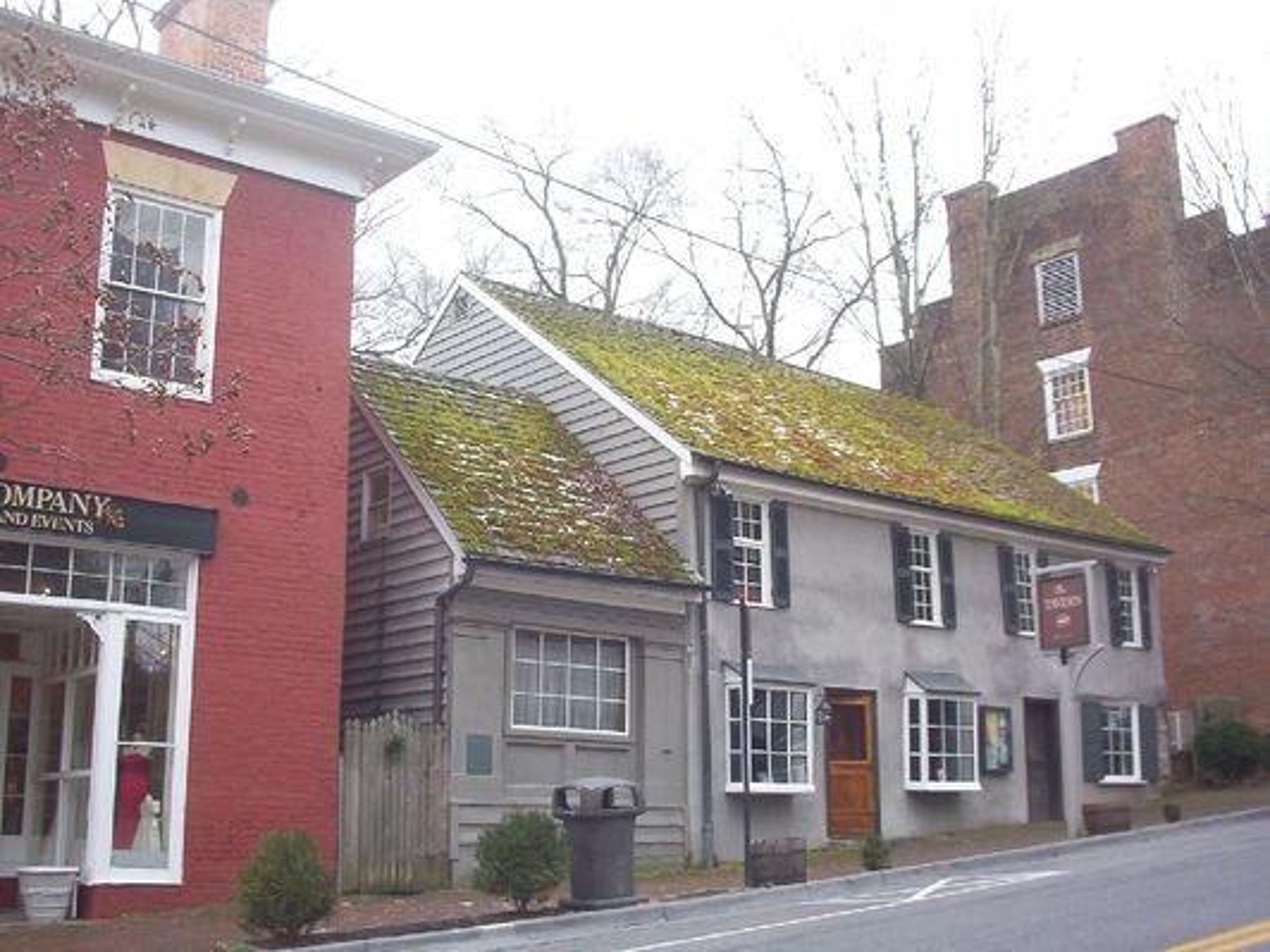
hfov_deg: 47.9
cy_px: 476
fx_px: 1431
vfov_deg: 36.8
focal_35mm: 39
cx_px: 635
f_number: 4.5
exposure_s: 1/47.6
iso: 100
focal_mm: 6
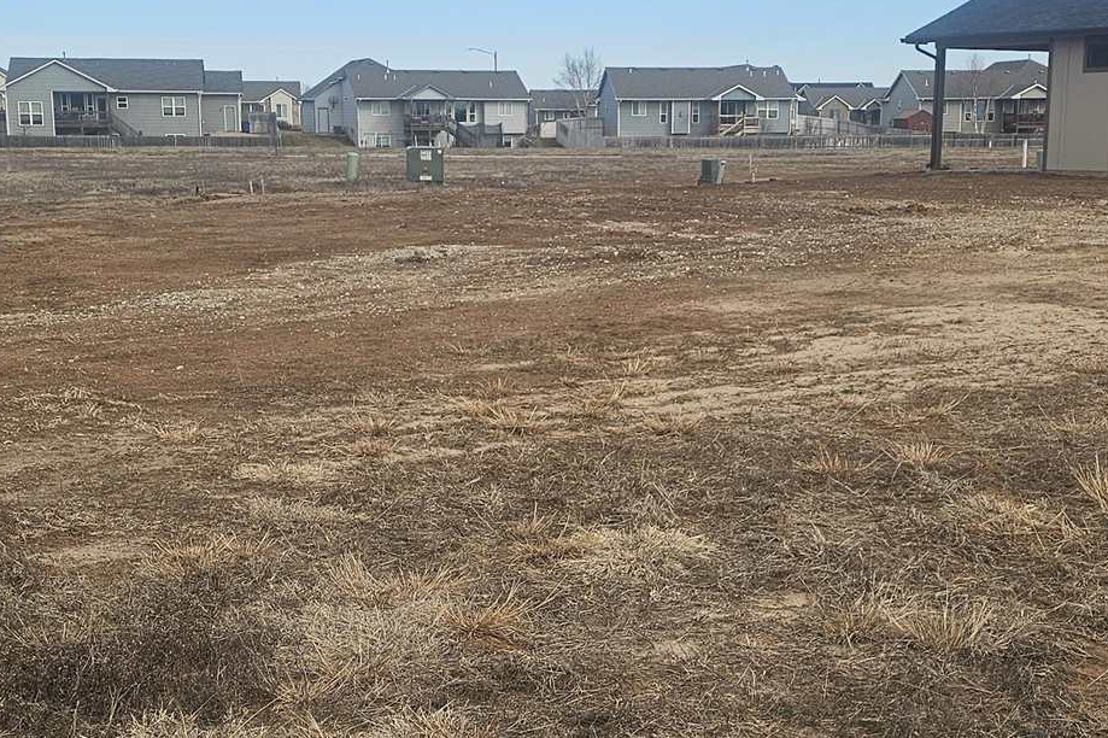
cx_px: 565
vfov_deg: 22.4
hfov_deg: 33.4
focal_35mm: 60
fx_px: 1846
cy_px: 547
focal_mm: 6.3
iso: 10
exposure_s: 1/657
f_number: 1.7
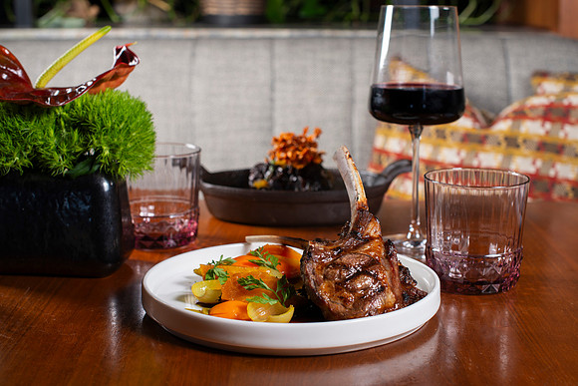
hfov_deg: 36.4
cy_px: 209
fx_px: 879
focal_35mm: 55
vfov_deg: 24.7
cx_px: 302
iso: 200
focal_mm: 50
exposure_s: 1/200
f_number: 5.6
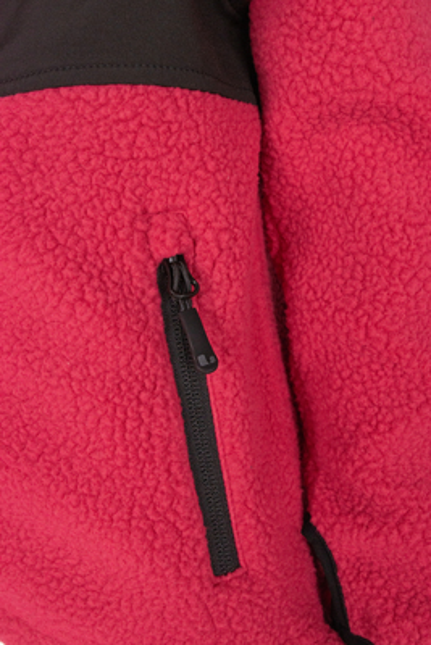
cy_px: 322
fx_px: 538
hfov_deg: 43.6
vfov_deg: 61.9
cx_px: 216
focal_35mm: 30
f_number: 5.6
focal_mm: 20
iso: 800
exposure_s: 1/800
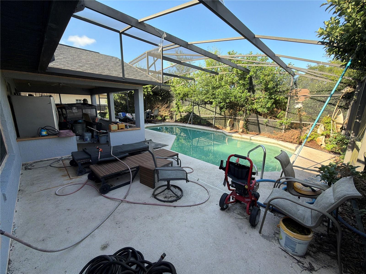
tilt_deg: -13.4
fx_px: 148
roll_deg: -0.7
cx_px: 183
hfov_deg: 102.1
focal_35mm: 14
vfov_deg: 85.7
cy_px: 137
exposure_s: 1/344
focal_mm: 2.22
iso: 50
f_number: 2.2
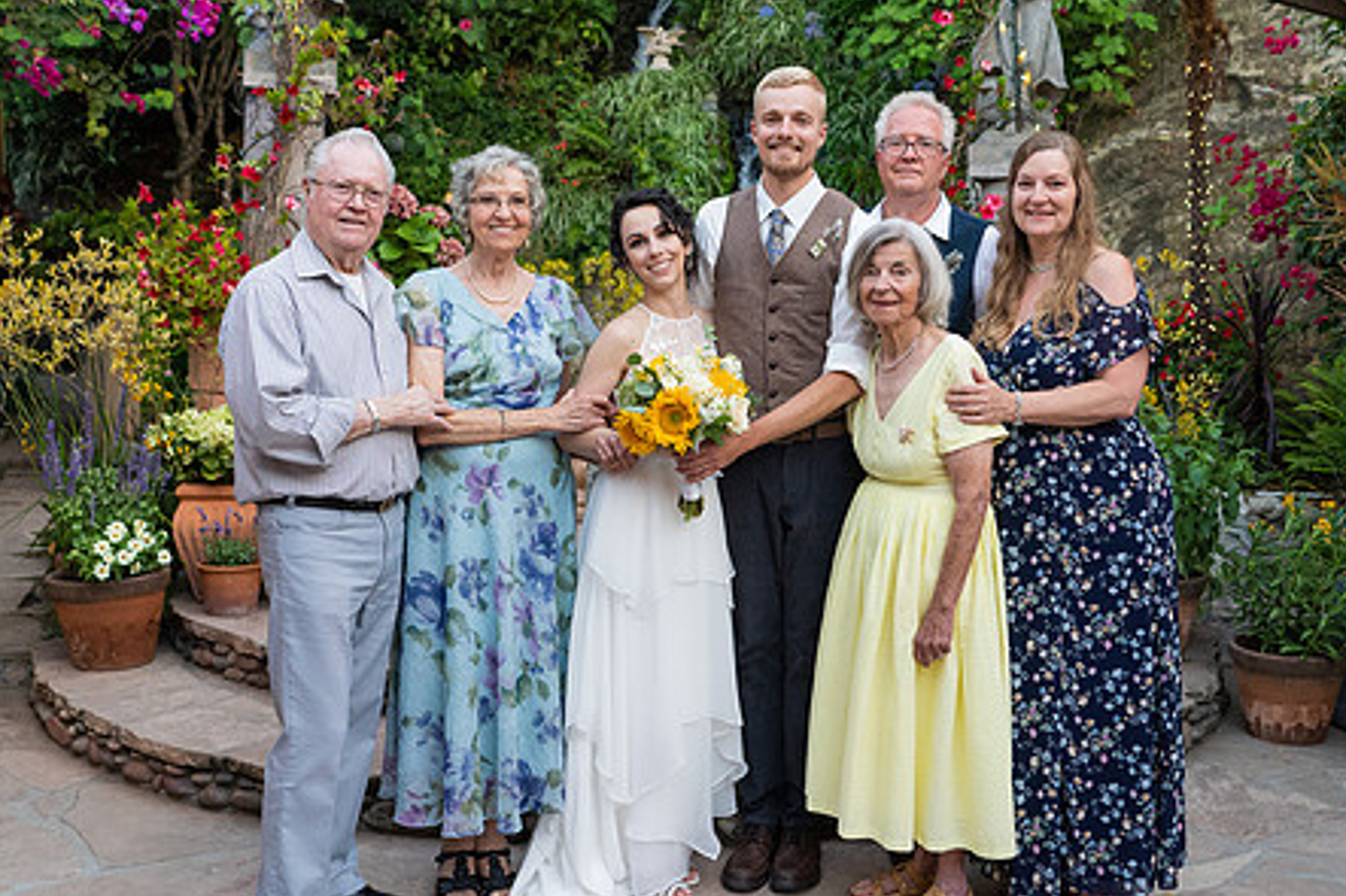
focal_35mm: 38
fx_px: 1420
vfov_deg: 35.0
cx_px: 735
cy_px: 436
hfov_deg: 50.6
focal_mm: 28
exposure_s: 1/320
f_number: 3.2
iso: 500
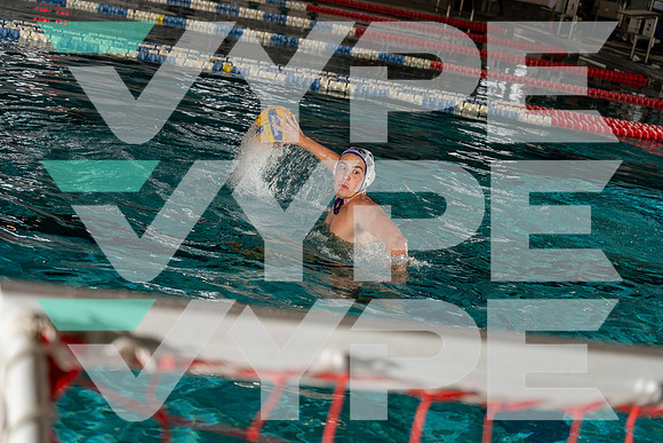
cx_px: 332
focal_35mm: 70
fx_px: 1289
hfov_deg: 28.8
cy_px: 222
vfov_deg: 19.5
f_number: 4
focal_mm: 70
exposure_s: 1/250
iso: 100
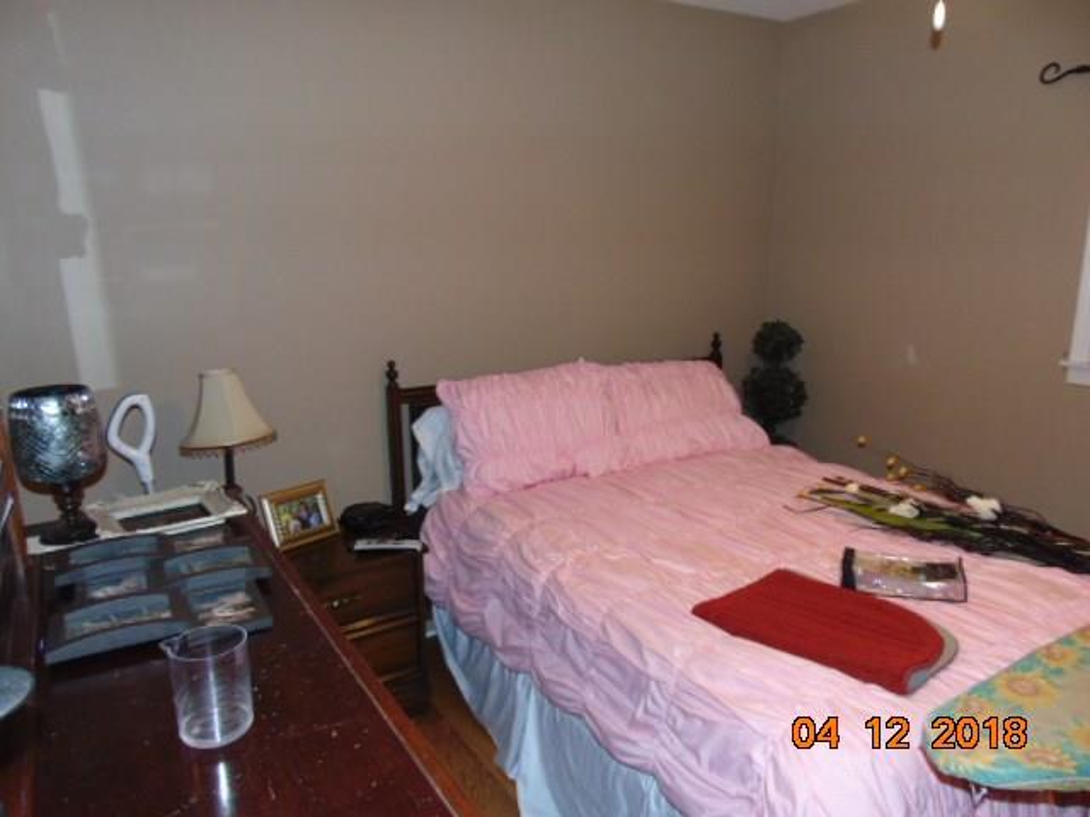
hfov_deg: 69.4
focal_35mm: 25
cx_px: 545
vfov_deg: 54.9
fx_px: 787
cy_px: 408
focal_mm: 4.5
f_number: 3
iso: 200
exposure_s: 1/30
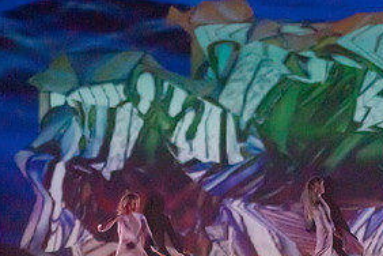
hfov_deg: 6.5
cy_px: 171
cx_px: 314
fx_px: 3372
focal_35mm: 317
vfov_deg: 4.3
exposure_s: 1/250
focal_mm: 148
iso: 8000
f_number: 5
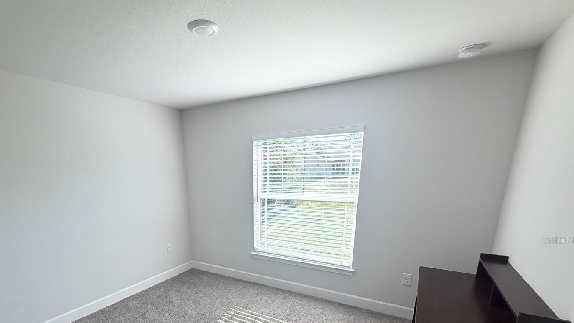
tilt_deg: -14.2
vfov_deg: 58.1
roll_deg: +1.7
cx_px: 245
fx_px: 274
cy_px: 240
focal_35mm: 18
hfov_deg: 92.0
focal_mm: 2.22
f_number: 2.2
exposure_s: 1/121
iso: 50
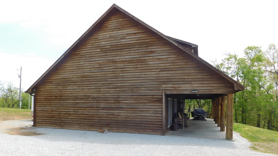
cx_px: 138
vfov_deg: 44.0
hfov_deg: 71.9
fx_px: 192
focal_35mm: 26
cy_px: 98
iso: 125
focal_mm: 4
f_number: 3
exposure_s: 1/640
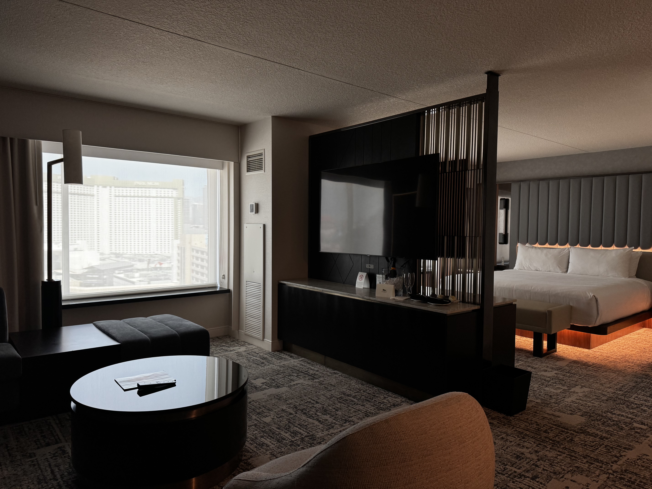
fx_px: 452
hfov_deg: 71.6
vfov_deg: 56.8
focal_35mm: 24
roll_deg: -0.7
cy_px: 244
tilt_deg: -2.9
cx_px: 326
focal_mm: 6.76
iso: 125
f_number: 1.78
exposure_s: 1/120
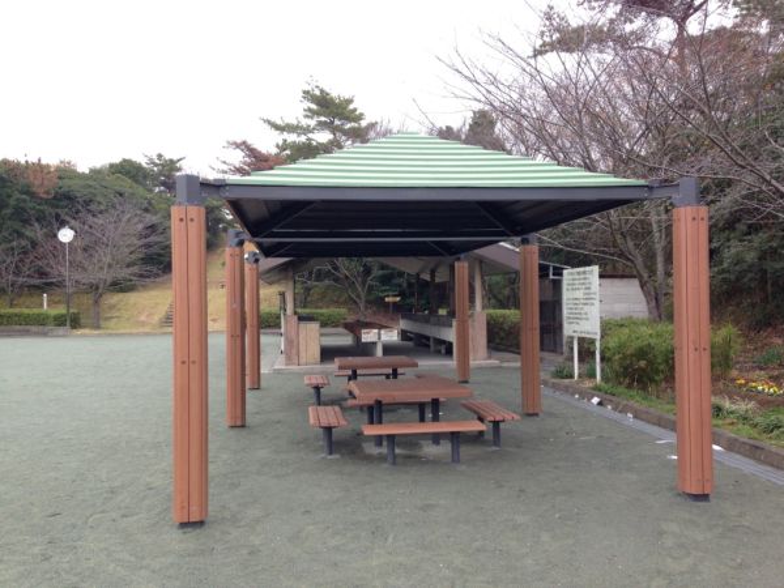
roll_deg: +0.9
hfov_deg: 55.4
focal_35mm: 33
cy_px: 294
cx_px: 392
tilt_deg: +0.2
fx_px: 747
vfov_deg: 42.9
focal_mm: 4.12
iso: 64
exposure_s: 1/120
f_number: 2.4
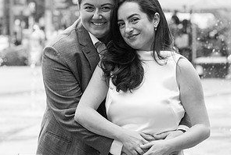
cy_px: 66
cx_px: 184
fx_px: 1511
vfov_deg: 5.9
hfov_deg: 8.7
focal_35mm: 235
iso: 800
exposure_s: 1/500
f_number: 5
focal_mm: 102
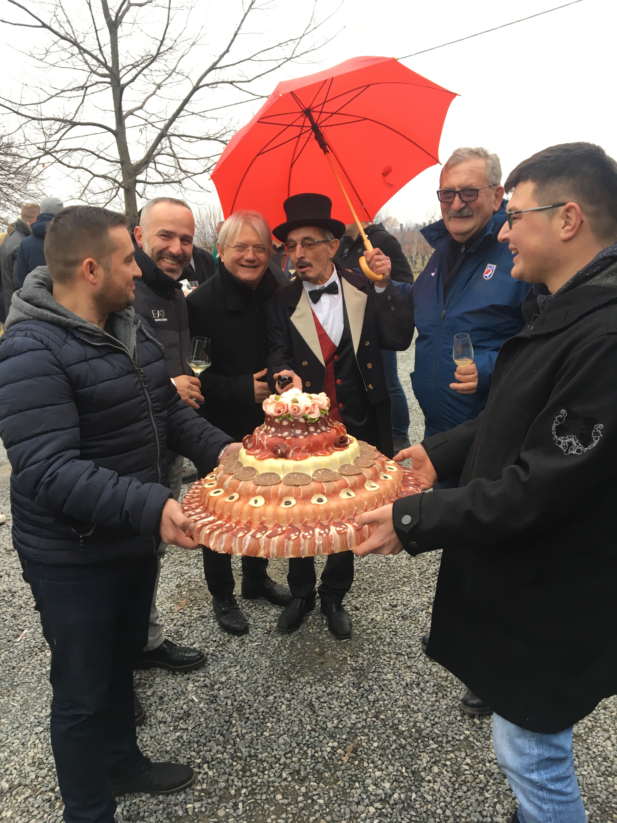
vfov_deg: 61.7
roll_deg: +1.5
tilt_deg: -14.4
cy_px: 412
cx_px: 308
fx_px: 689
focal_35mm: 29
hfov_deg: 48.2
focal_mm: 4.15
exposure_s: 1/33
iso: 25
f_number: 2.2
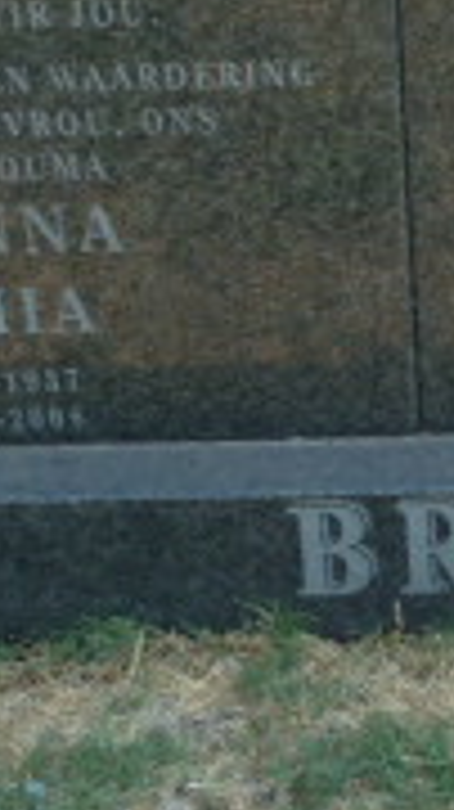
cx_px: 620
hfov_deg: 12.0
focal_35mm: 97
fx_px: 2080
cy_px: 274
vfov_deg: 21.9
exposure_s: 1/125
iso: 80
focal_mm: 4.1
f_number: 4
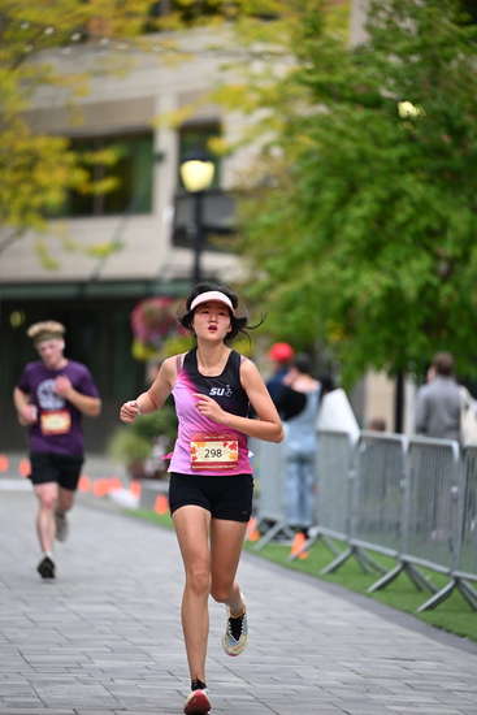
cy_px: 358
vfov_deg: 10.3
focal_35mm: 200
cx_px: 238
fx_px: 3972
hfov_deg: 6.9
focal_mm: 200
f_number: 2.8
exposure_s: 1/2000
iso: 640
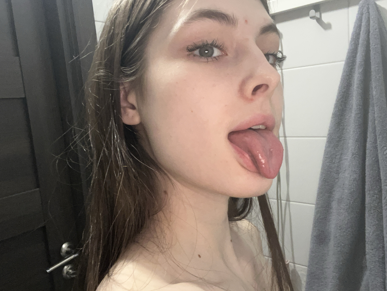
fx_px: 335
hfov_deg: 60.0
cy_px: 146
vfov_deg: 46.8
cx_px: 194
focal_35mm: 30
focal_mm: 2.71
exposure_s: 1/33
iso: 200
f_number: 2.2
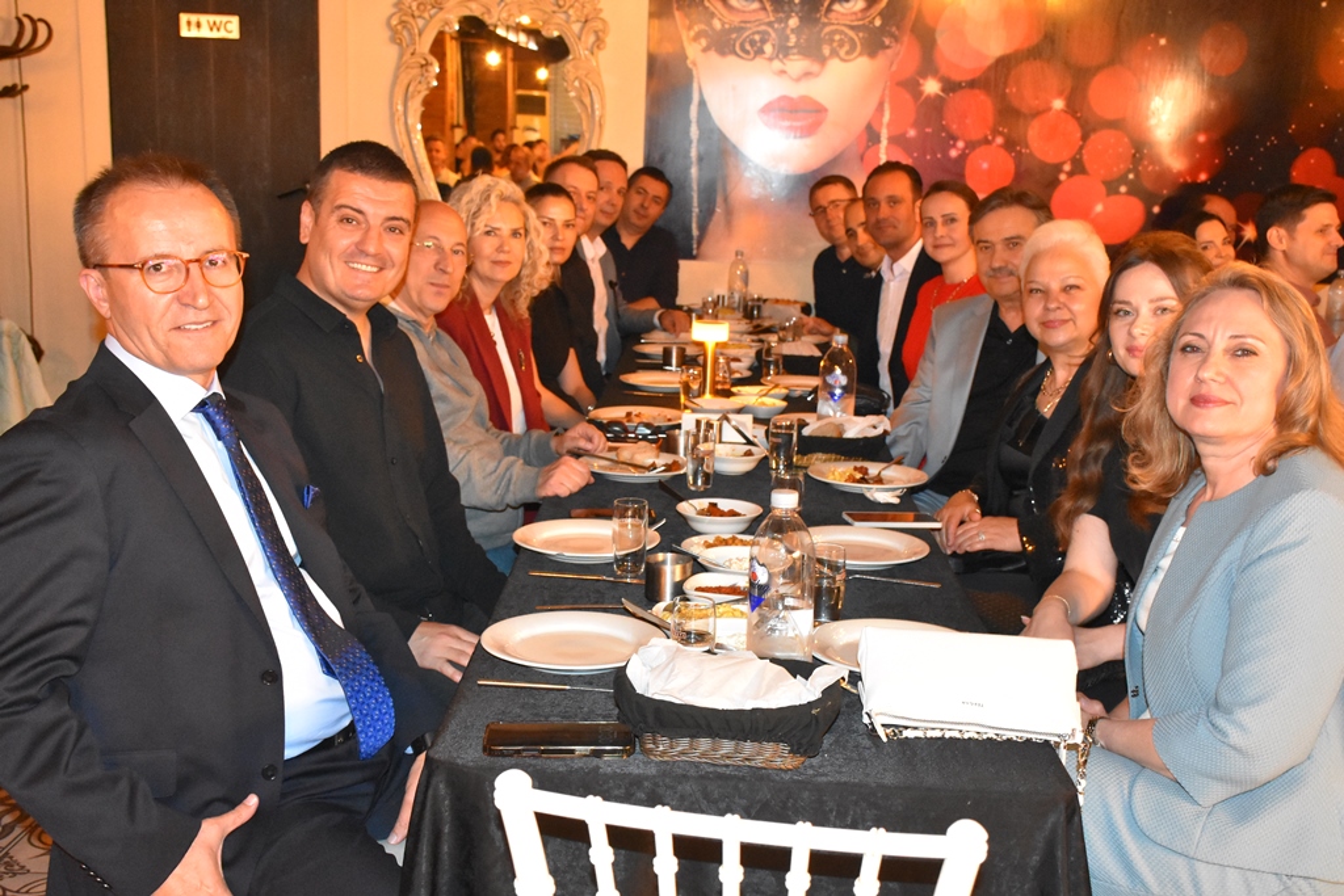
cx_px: 672
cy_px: 448
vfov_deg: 29.9
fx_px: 1680
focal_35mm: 45
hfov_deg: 43.6
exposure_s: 1/60
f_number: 6.3
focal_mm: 30
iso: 7200
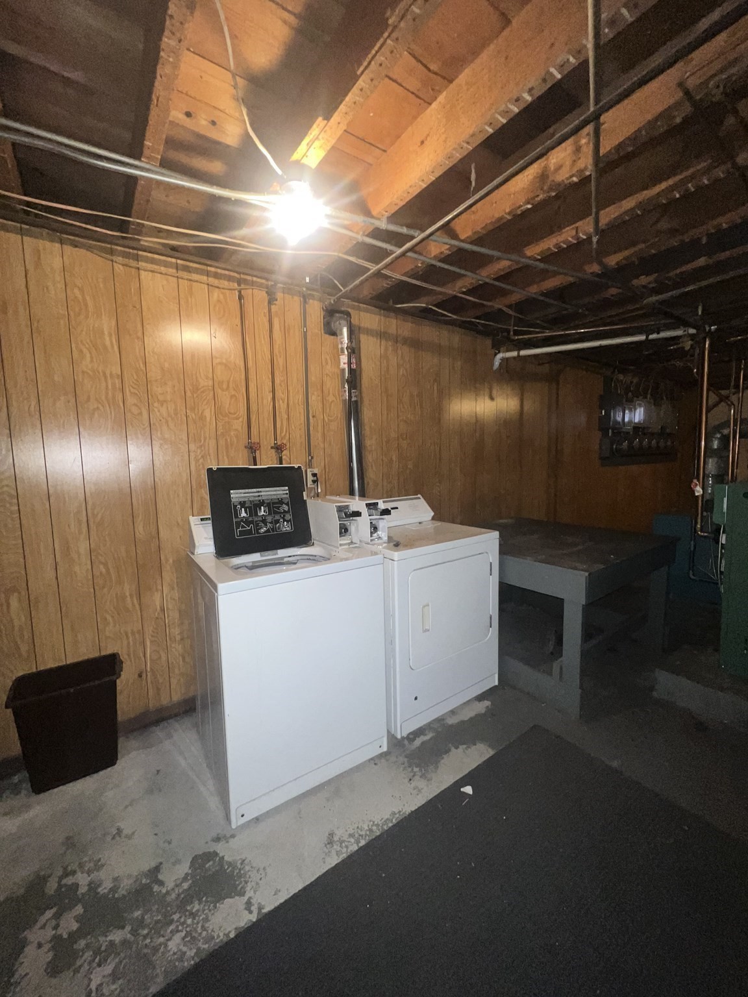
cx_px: 374
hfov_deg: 89.9
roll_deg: +1.3
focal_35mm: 13
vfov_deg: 106.2
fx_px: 375
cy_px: 498
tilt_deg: -5.0
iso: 160
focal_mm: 1.57
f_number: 1.8
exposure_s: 1/30
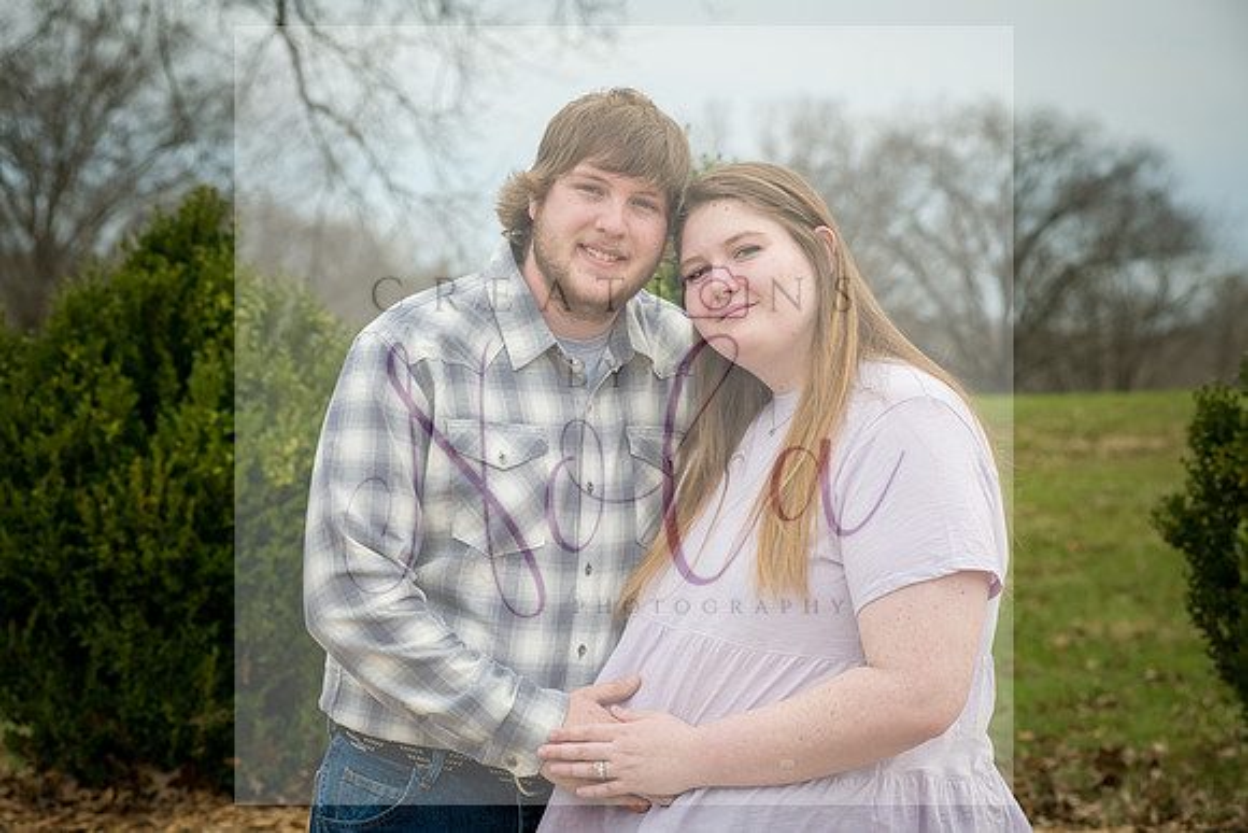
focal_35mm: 105
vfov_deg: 13.0
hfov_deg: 19.5
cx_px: 624
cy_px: 416
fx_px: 3641
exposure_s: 1/640
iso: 400
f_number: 8
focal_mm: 105
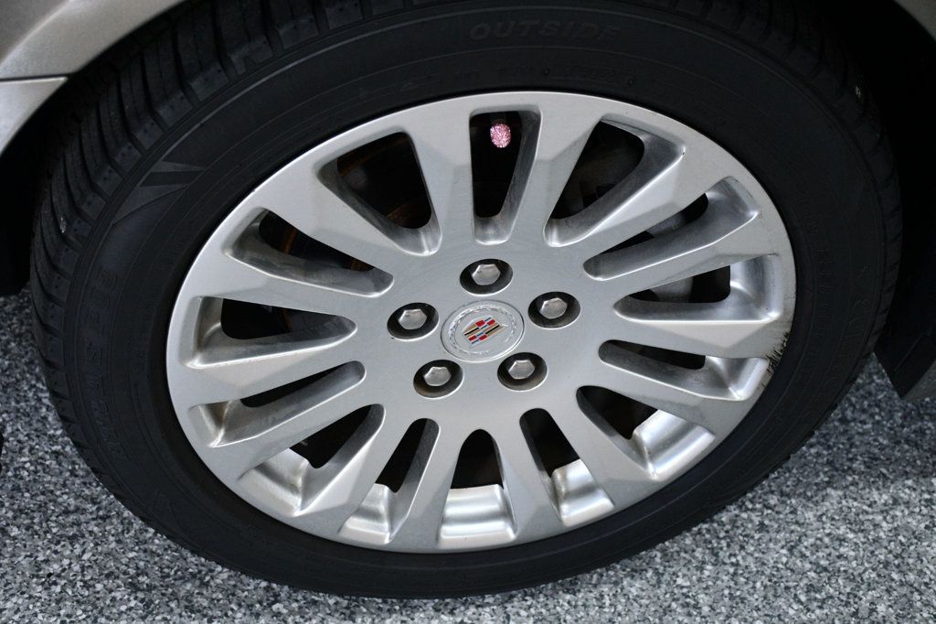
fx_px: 1481
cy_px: 312
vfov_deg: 23.8
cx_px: 468
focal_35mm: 57
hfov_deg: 35.1
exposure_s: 1/125
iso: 1400
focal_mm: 38
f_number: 4.2
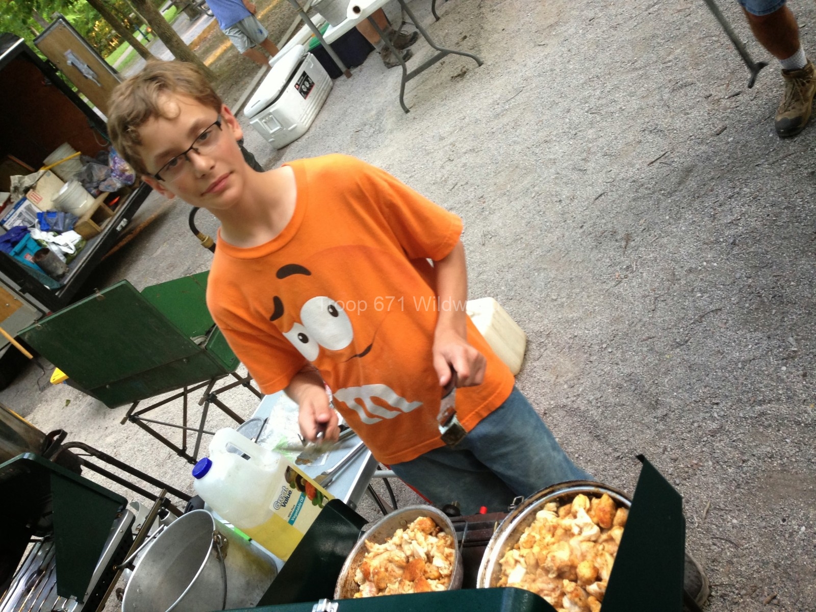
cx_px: 408
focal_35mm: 33
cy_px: 306
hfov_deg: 55.4
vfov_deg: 42.9
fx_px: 778
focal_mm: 4.13
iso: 100
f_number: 2.4
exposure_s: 1/20
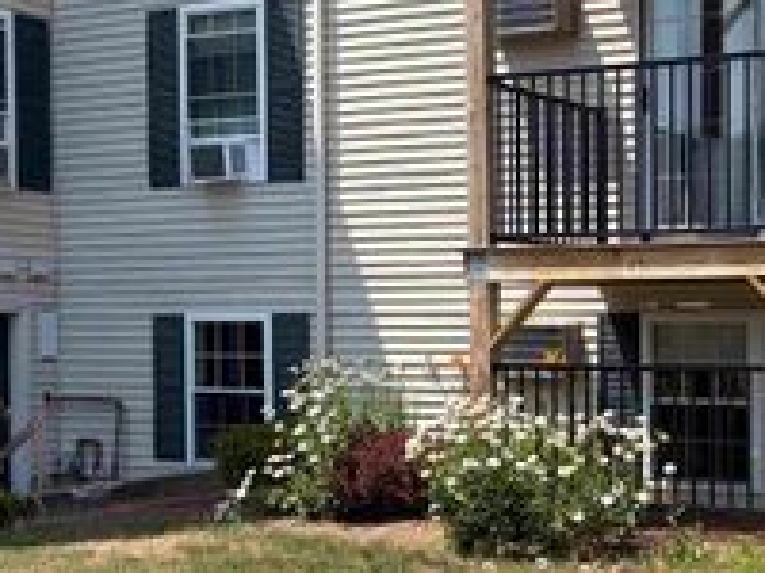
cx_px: 692
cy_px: 365
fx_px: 1436
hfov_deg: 28.6
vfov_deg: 22.5
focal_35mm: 65
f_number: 1.6
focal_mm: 5.96
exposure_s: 1/3448
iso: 50
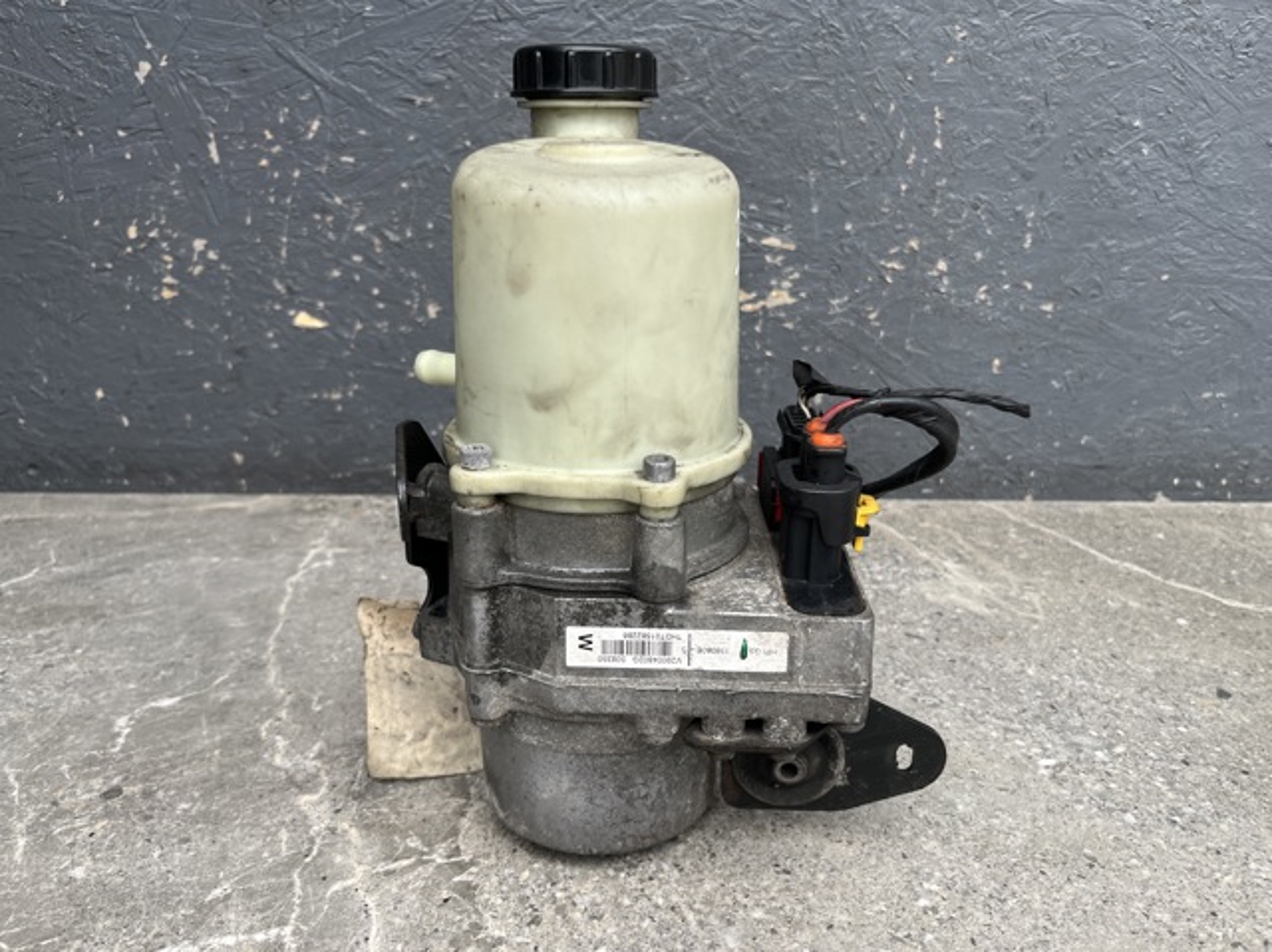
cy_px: 476
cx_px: 636
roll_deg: -1.3
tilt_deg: -15.6
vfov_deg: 53.0
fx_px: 955
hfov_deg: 67.3
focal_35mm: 26
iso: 50
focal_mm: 5.1
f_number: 1.6
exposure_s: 1/374
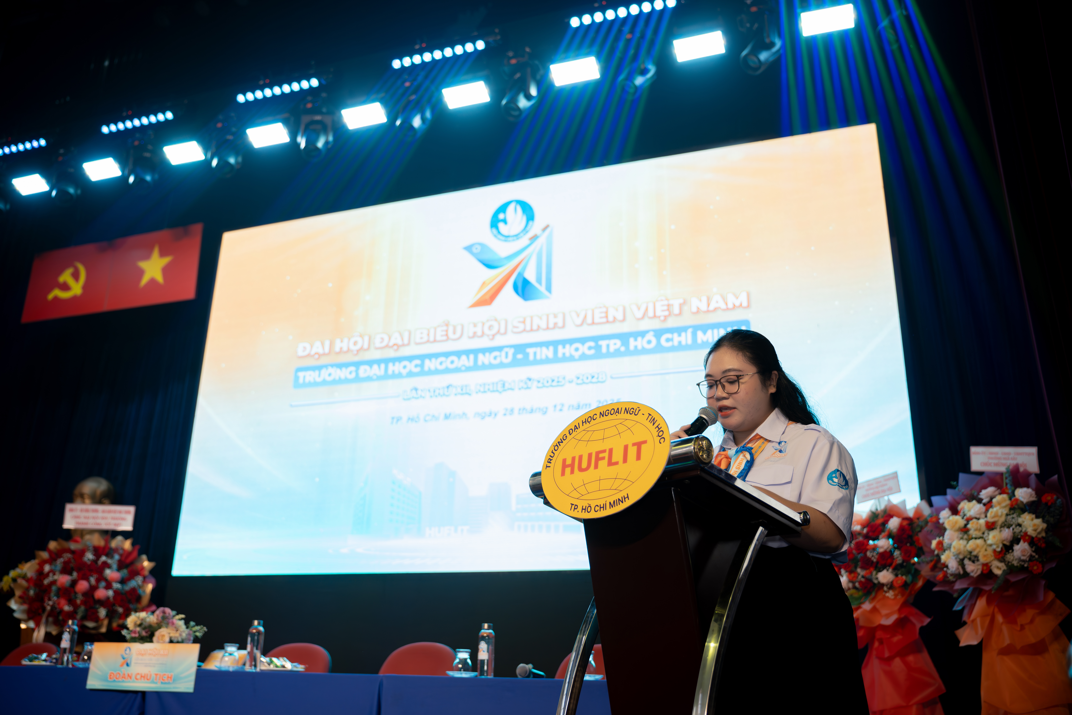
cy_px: 358
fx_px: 863
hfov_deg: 63.7
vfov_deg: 45.0
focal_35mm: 29
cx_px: 536
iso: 500
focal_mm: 29
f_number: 2.8
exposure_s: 1/160
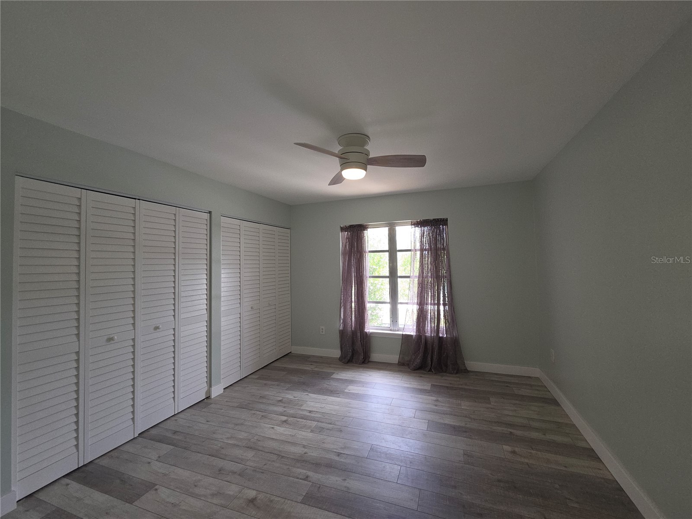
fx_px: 260
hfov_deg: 106.2
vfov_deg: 89.9
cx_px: 346
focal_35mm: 13
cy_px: 260
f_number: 2.2
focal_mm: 2.2
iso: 80
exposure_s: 1/60
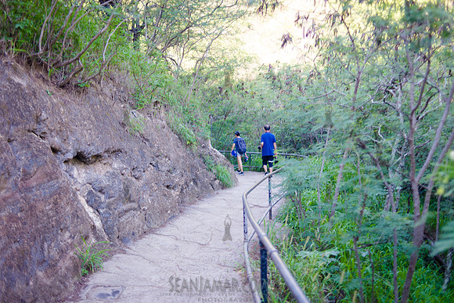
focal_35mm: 35
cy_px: 152
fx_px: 441
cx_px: 227
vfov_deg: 37.9
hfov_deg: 54.4
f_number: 2.2
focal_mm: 35
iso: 200
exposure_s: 1/125
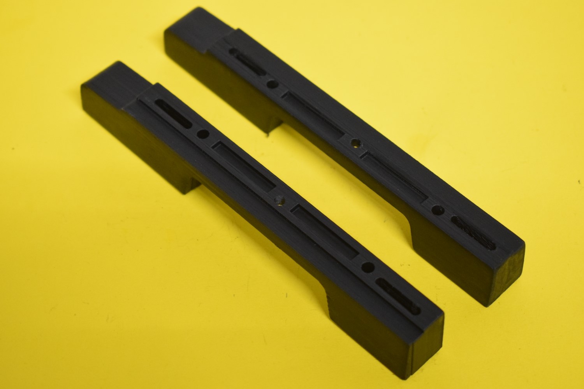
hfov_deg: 27.0
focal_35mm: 75
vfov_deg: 18.2
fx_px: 1217
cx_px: 292
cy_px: 194
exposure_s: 1/125
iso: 3200
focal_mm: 50
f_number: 5.6
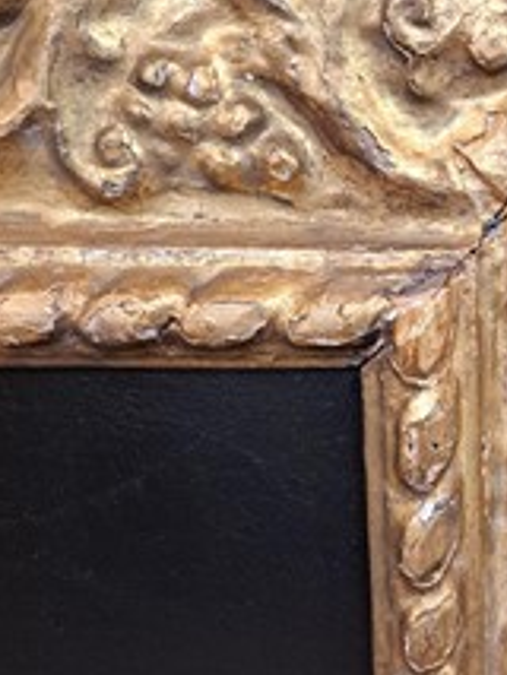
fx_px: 878
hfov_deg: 30.7
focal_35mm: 45
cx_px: 463
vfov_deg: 42.0
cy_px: 377
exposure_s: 1/50
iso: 320
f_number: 1.8
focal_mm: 5.23
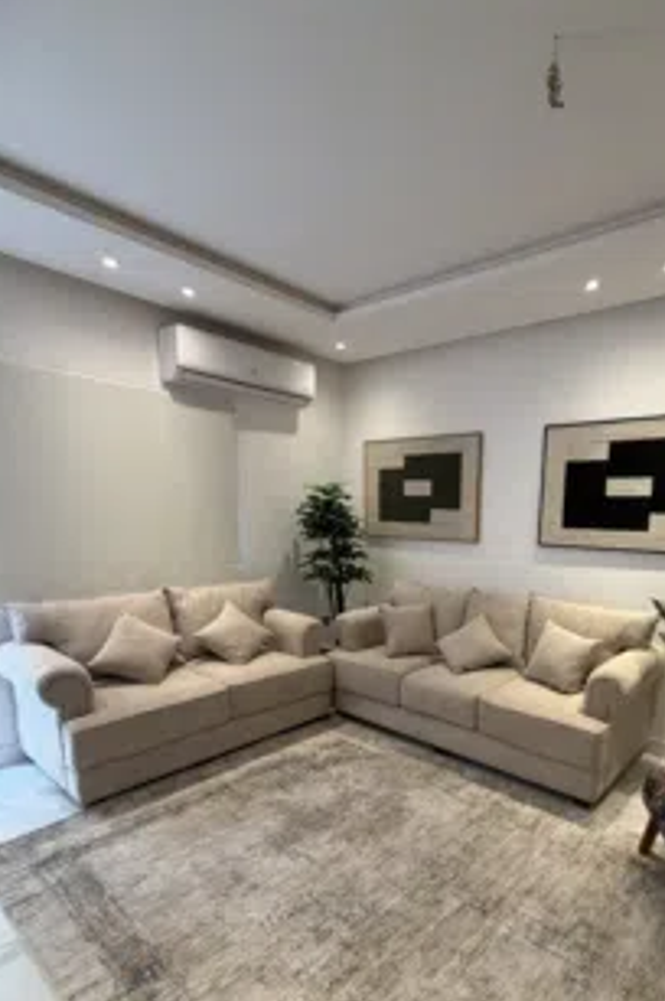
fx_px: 528
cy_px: 613
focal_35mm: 19
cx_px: 453
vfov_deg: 85.6
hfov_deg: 62.5
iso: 250
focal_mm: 2.22
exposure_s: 1/120
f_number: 2.2
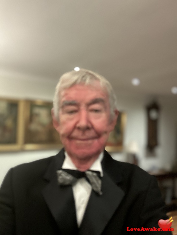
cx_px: 88
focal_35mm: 30
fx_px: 205
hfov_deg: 46.8
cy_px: 118
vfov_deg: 60.0
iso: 320
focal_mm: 2.69
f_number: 1.9
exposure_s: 1/50
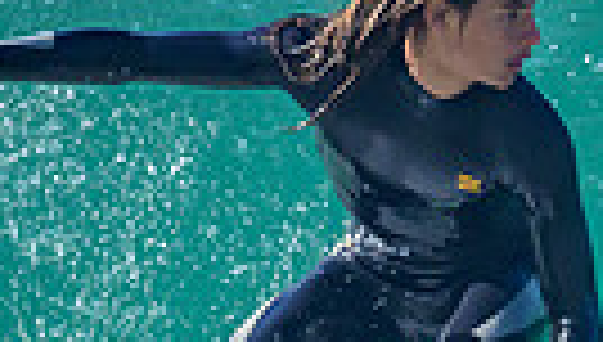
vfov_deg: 0.3
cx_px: 928
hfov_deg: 0.4
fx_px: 77654
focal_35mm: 4847
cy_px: 535
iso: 640
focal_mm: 800
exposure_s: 1/2000
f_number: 6.3
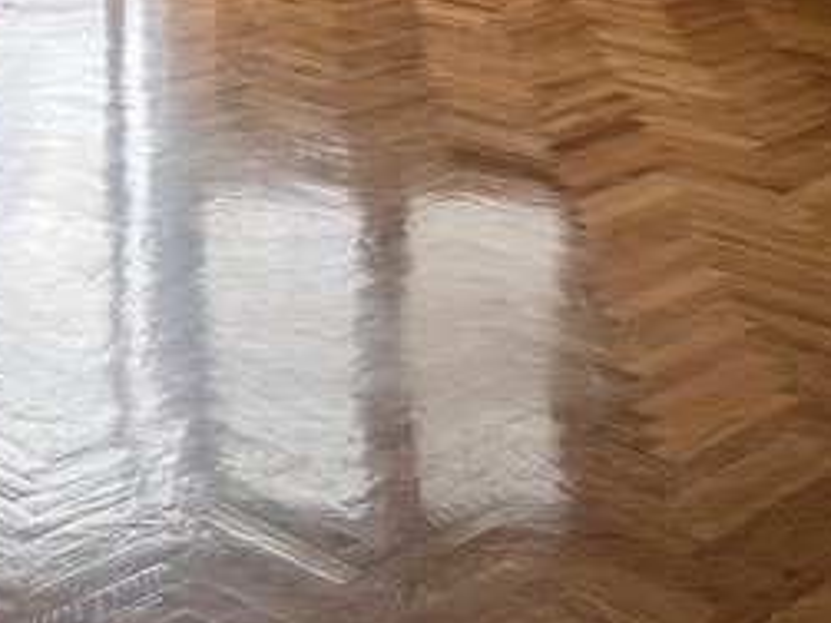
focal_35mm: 86
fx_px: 2064
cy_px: -393
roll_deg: +0.7
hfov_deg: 22.6
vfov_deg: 15.4
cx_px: 222
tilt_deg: -2.1
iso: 64
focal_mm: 6.86
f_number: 1.78
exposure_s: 1/216
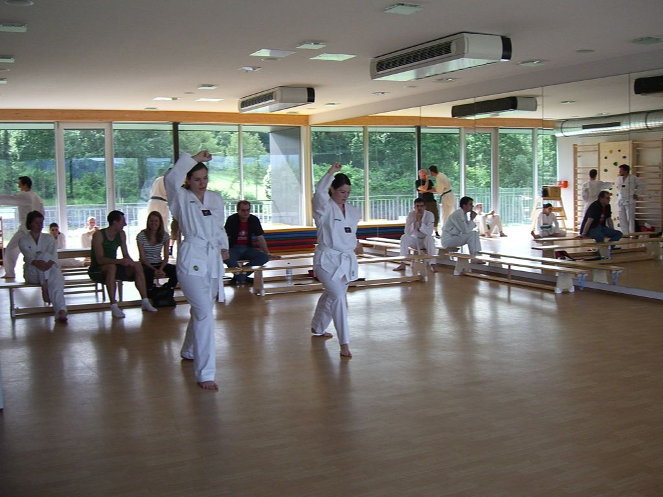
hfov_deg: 49.0
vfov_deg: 37.7
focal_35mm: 38
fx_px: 728
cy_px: 248
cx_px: 332
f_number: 2.8
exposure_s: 1/640
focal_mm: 7.9
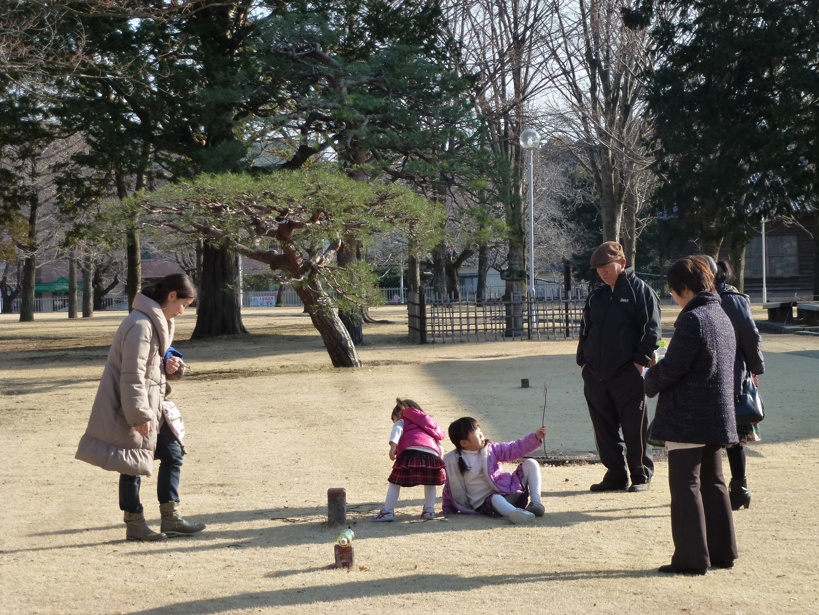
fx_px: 1940
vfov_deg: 18.0
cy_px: 308
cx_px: 410
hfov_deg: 23.8
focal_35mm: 82
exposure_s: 1/250
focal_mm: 14.8
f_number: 4.8
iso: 160
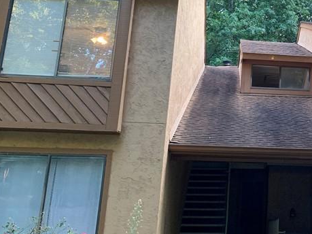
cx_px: 324
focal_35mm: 58
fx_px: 523
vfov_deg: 25.0
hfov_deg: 30.5
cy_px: 64
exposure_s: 1/62
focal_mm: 4.25
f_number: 1.8
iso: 100
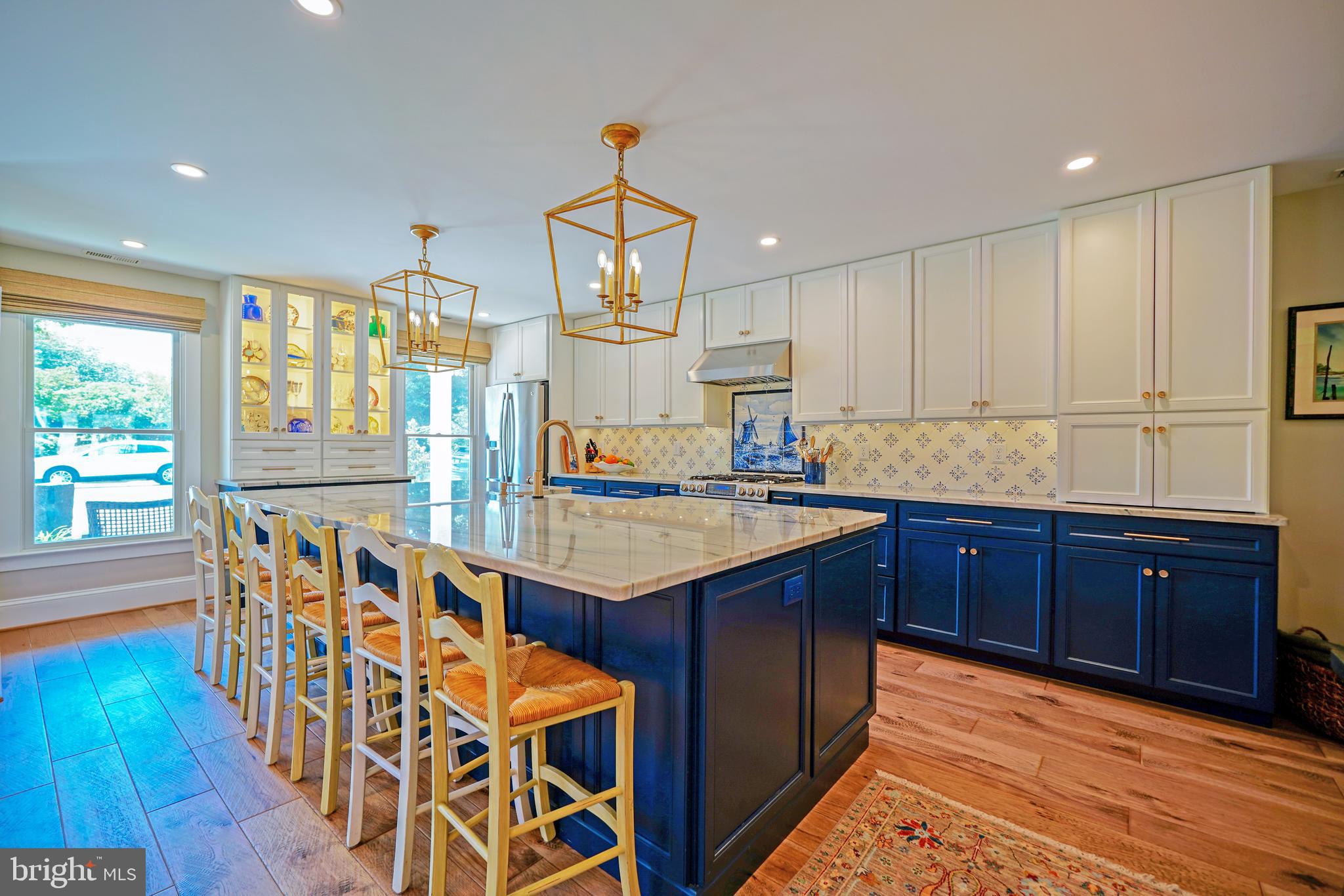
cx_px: 672
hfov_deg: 100.4
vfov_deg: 77.3
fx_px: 560
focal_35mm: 15
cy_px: 448
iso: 125
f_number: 2.8
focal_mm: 10
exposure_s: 1/30
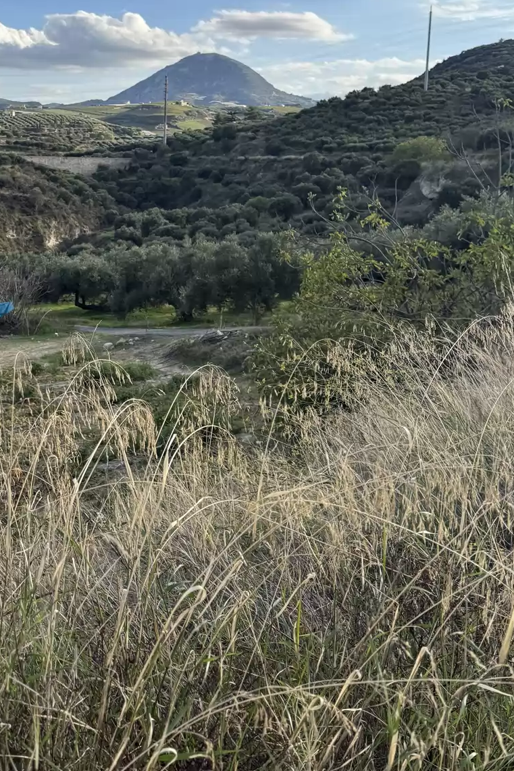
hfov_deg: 31.5
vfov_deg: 46.1
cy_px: 302
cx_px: 144
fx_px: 899
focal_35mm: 42
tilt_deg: -8.2
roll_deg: -0.8
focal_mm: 6.76
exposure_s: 1/3145
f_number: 1.78
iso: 80
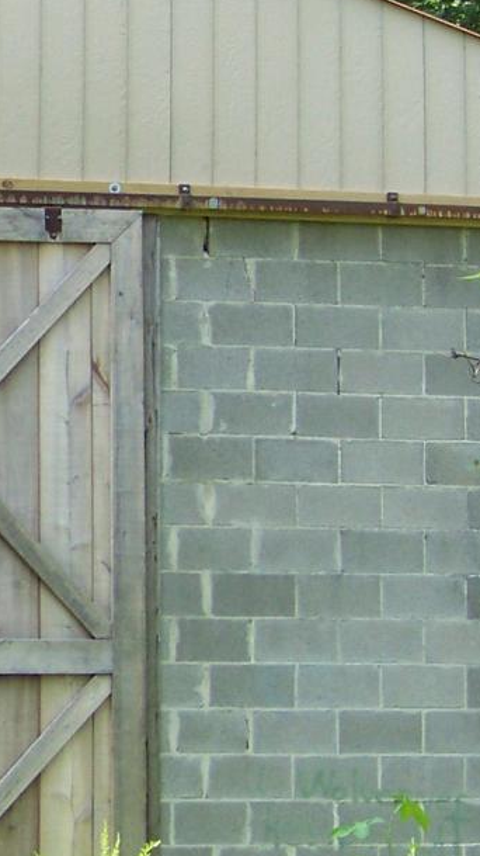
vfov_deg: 16.2
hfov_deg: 9.0
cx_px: -206
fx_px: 2990
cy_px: 305
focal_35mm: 132
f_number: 2.8
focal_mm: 5.85
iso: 68
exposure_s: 1/200
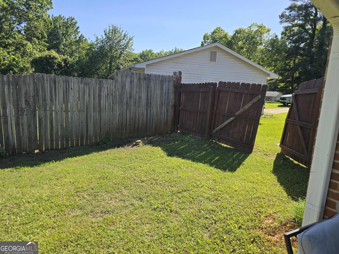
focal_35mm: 23
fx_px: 225
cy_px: 127
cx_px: 170
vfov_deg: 58.9
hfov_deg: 73.9
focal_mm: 6.3
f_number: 1.7
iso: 12
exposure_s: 1/514
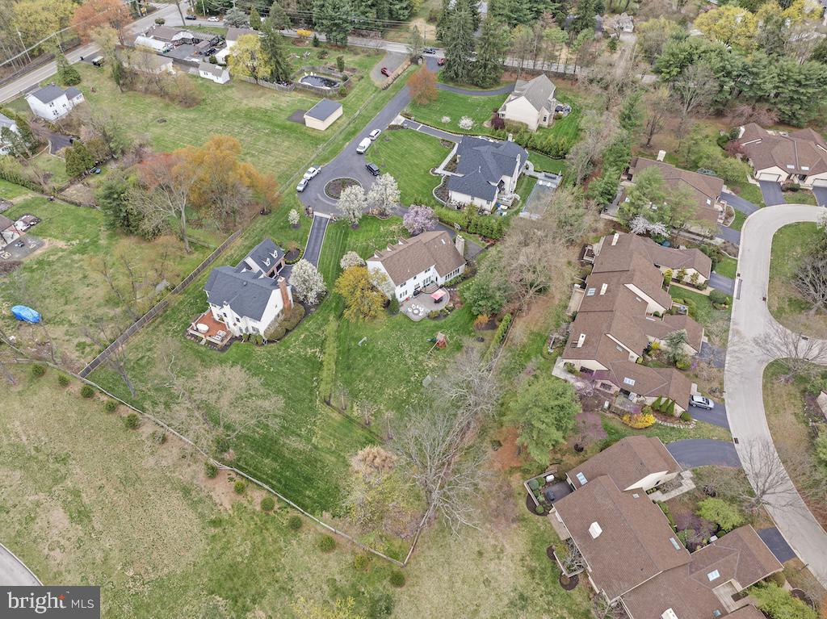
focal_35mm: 24
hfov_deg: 71.6
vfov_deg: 56.8
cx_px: 414
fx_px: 573
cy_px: 310
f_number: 4.5
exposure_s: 1/100
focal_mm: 12.29
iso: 100
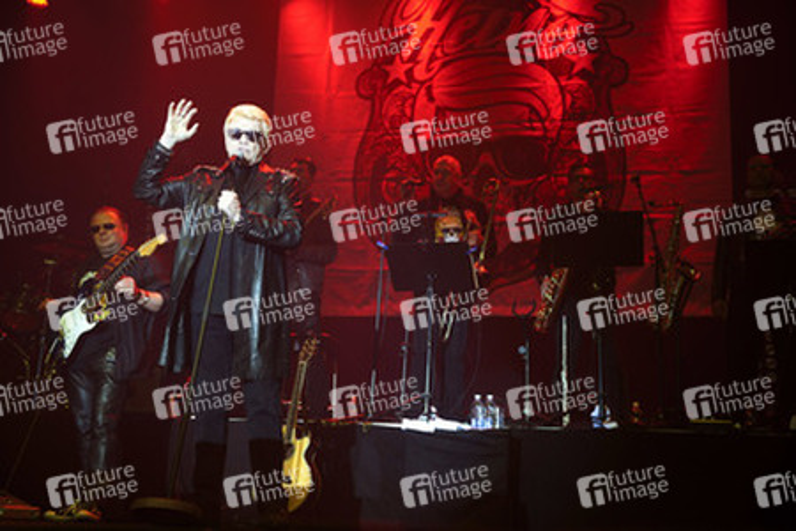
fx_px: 1061
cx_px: 398
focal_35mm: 48
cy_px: 266
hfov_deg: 41.1
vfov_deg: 28.1
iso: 1600
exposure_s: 1/250
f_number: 3.5
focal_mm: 48
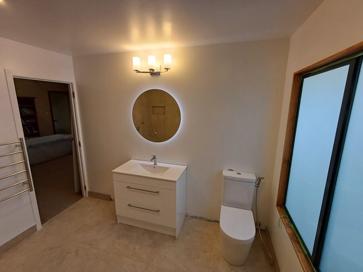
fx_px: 168
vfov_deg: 78.1
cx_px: 182
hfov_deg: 94.5
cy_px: 136
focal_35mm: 16
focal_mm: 1.64
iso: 80
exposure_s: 1/100
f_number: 2.2
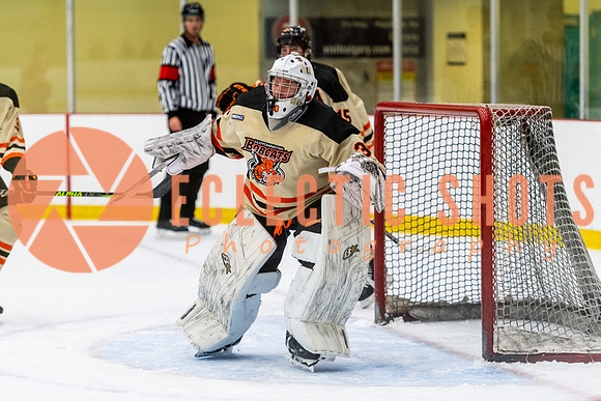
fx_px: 2586
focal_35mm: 155
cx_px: 300
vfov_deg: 8.9
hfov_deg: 13.3
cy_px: 218
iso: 3200
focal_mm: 135
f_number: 2.8
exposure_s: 1/640
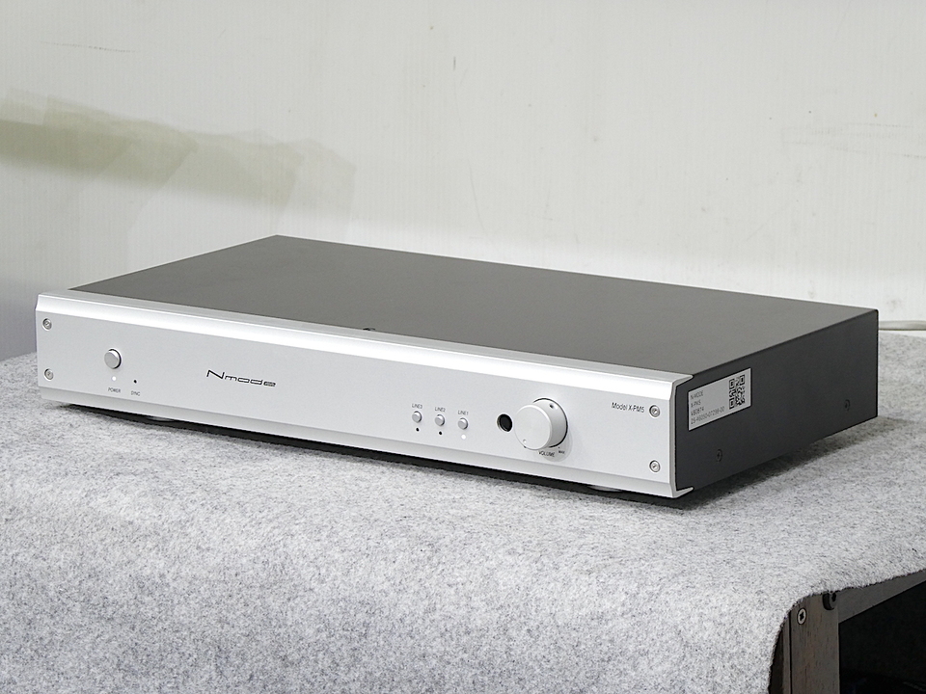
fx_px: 3825
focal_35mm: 143
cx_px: 463
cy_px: 347
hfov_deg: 13.8
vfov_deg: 10.4
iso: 200
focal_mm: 25.6
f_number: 5.4
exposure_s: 1/6
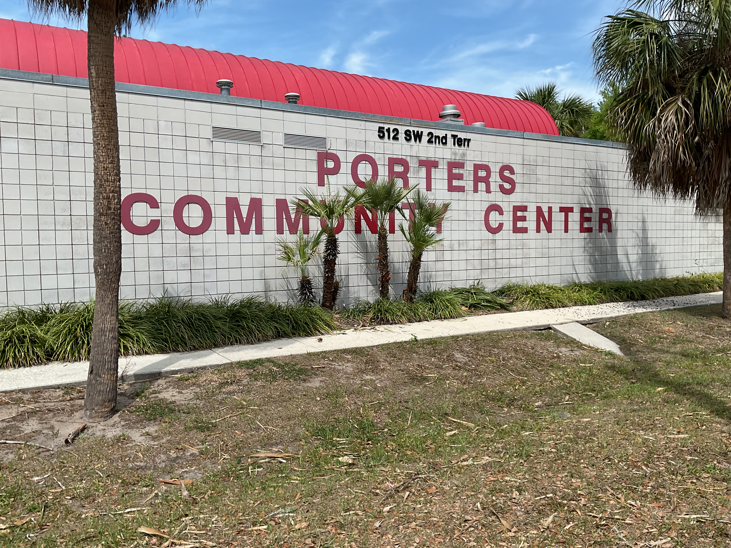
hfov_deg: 61.7
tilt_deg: -2.6
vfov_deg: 48.2
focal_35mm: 29
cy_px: 274
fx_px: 612
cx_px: 366
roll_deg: +1.4
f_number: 1.8
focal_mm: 3
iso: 16
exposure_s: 1/1848
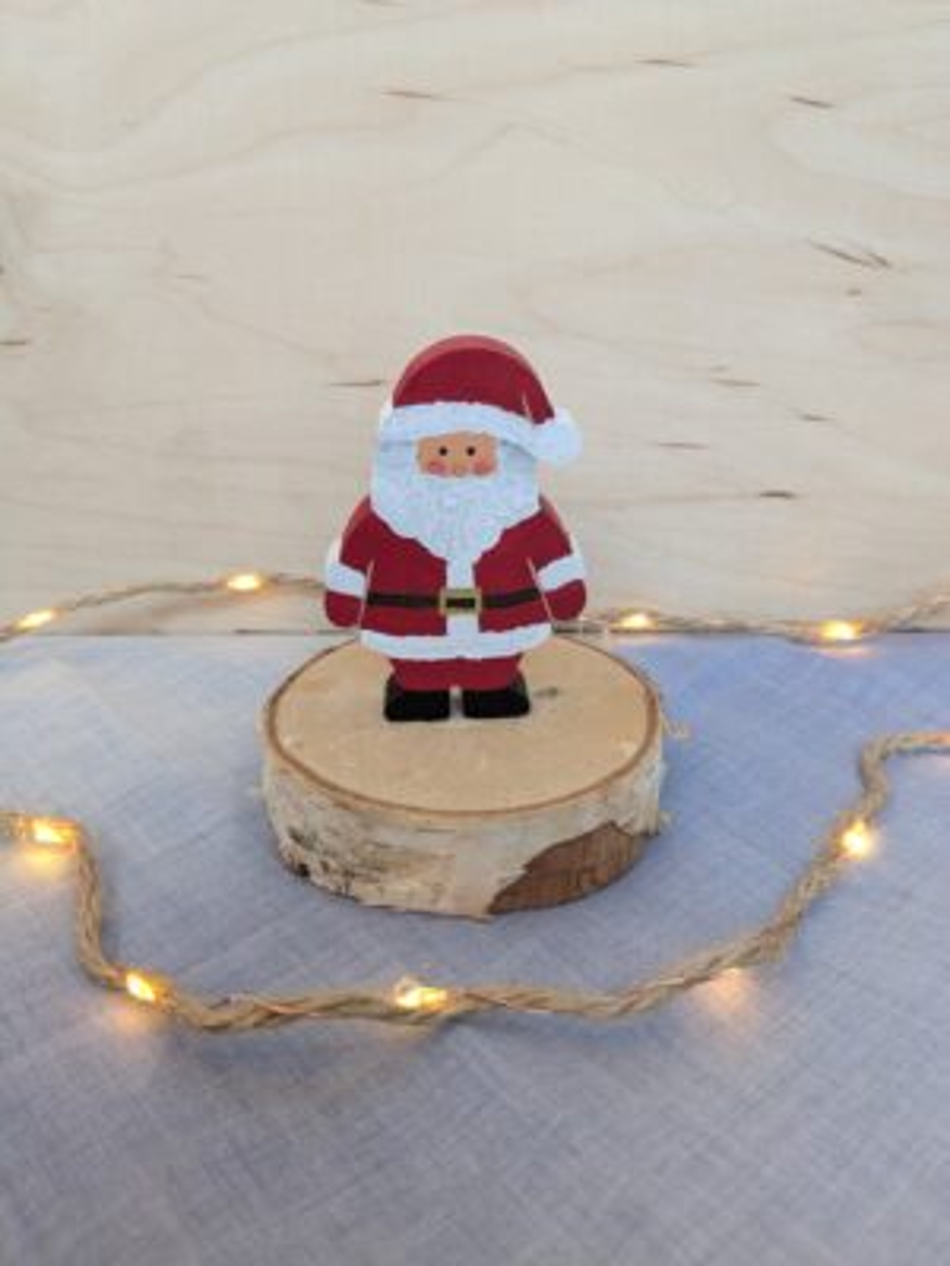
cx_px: 475
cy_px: 633
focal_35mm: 27
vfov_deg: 65.3
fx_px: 988
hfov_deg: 51.4
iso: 45
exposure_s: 1/25
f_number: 1.73
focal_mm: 4.38
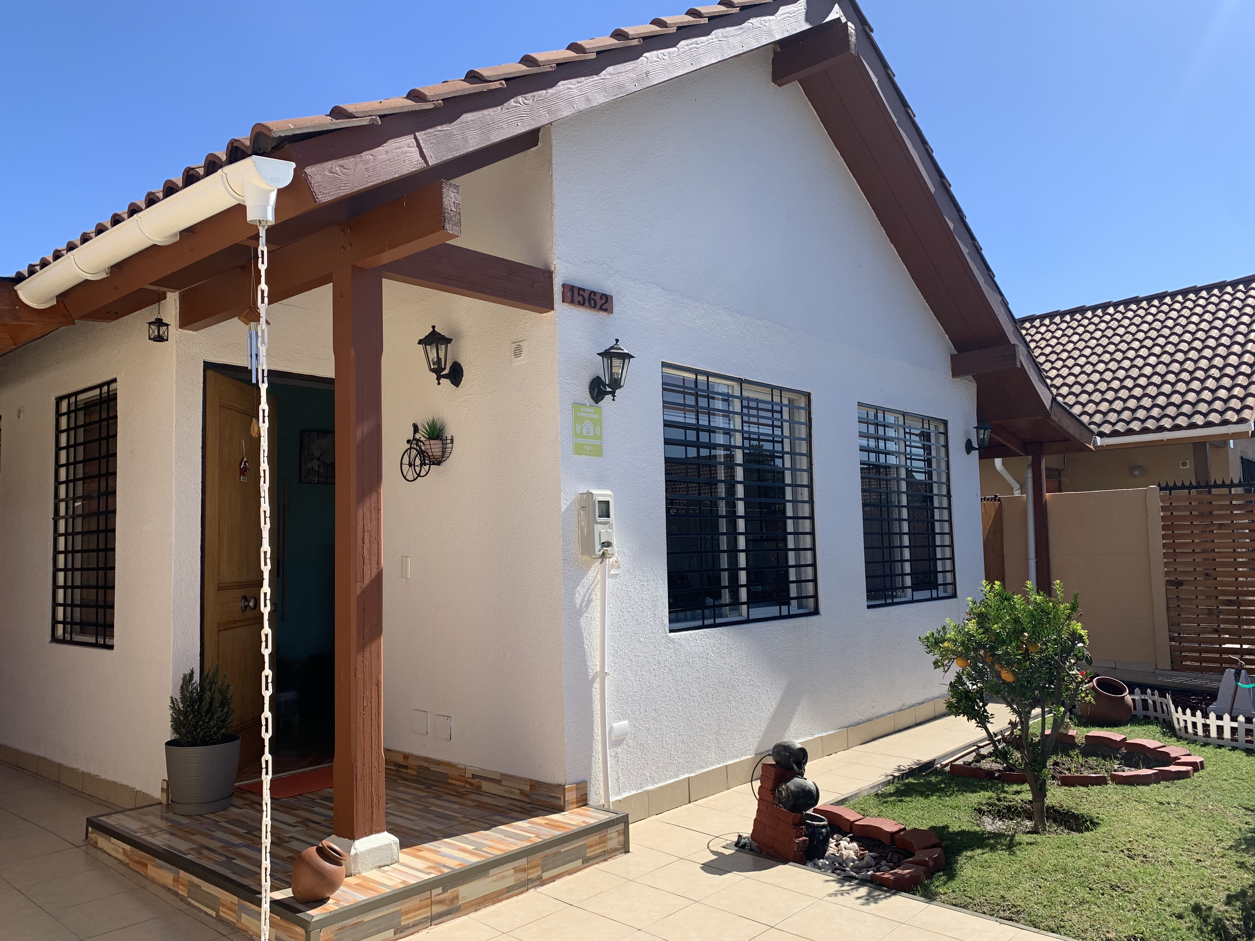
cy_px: 470
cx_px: 628
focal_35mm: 26
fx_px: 943
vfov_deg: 53.1
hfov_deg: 67.3
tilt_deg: +2.9
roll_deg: +1.7
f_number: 1.8
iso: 25
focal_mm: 4.25
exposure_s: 1/1992
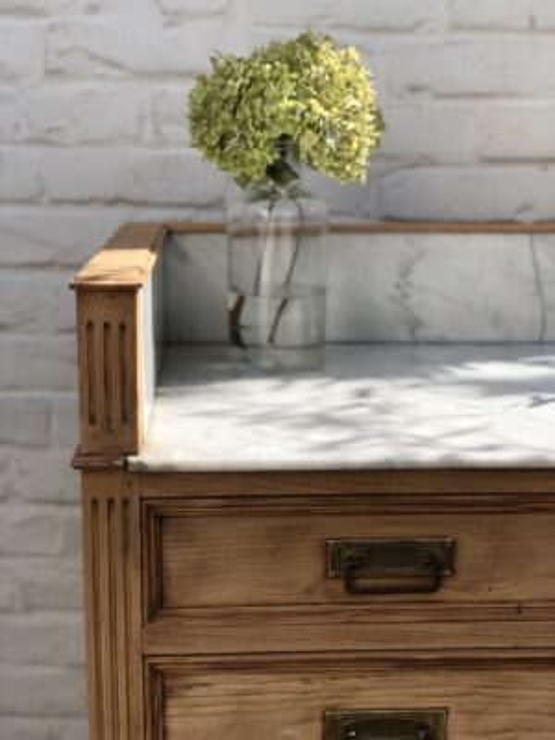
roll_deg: -0.6
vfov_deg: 36.8
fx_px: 1112
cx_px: 278
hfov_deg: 28.0
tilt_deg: -12.5
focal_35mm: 52
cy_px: 370
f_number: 2.4
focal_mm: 6
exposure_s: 1/461
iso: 16
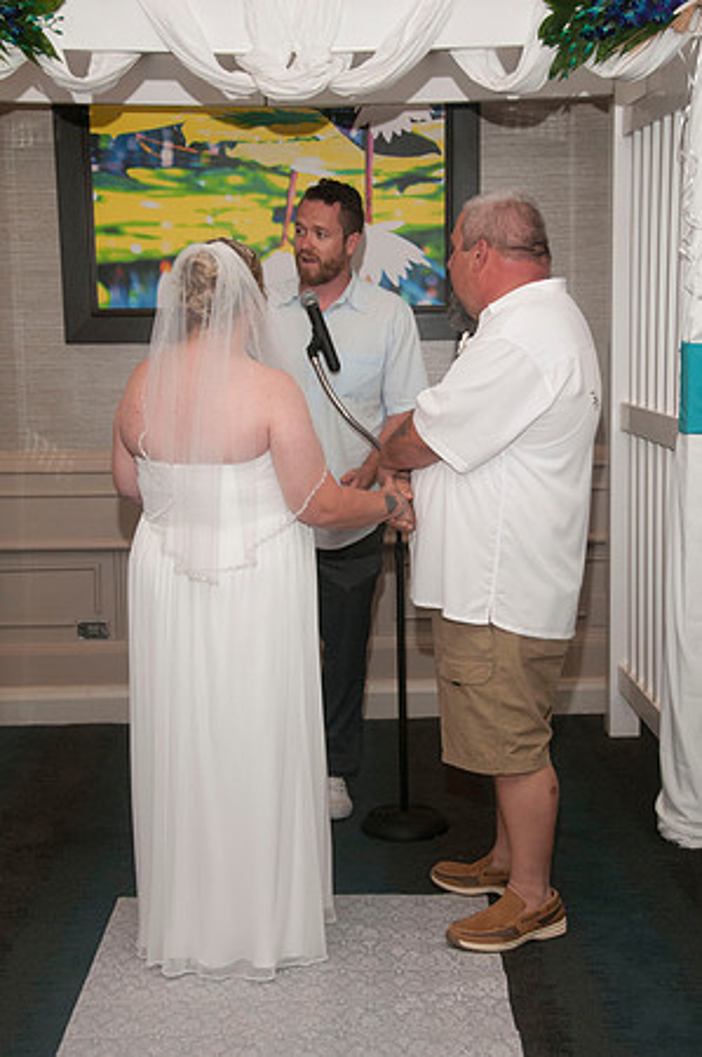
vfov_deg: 36.9
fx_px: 1583
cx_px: 351
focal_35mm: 54
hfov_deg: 25.0
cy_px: 528
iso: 800
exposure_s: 1/125
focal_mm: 36
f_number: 5.6
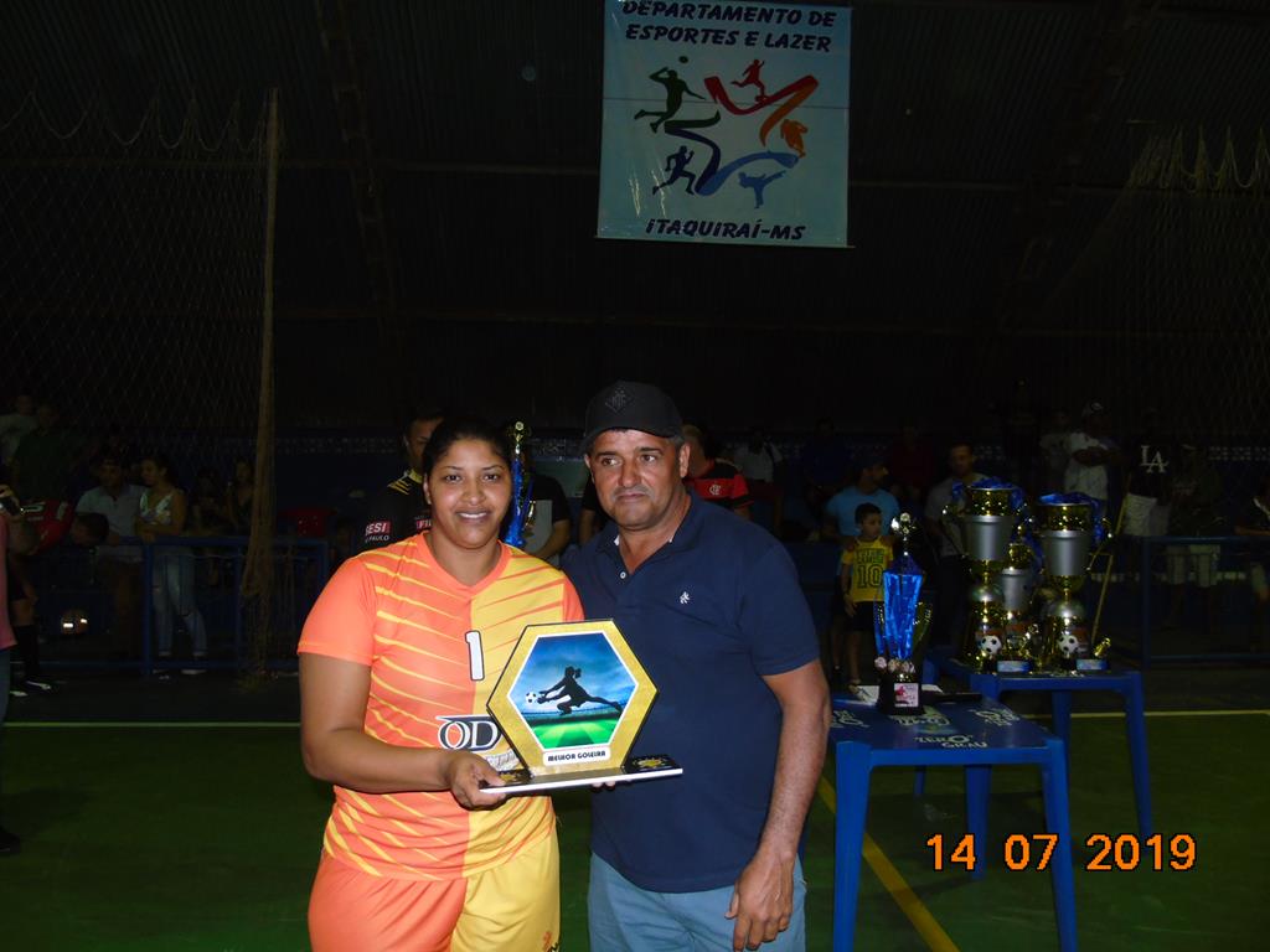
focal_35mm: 25
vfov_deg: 54.9
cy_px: 476
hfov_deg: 69.4
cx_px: 635
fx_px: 917
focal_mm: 4.4
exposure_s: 1/30
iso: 200
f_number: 3.4
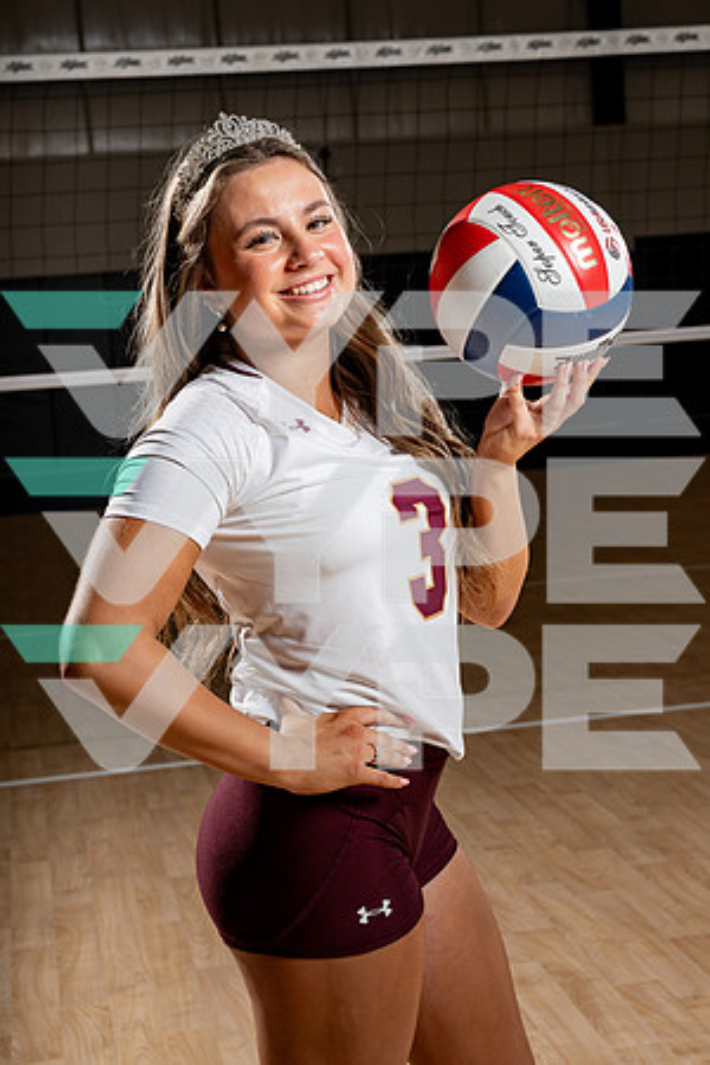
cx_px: 355
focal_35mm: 61
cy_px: 532
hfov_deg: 22.3
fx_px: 1804
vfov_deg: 32.9
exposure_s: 1/250
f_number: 8
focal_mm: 61
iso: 100
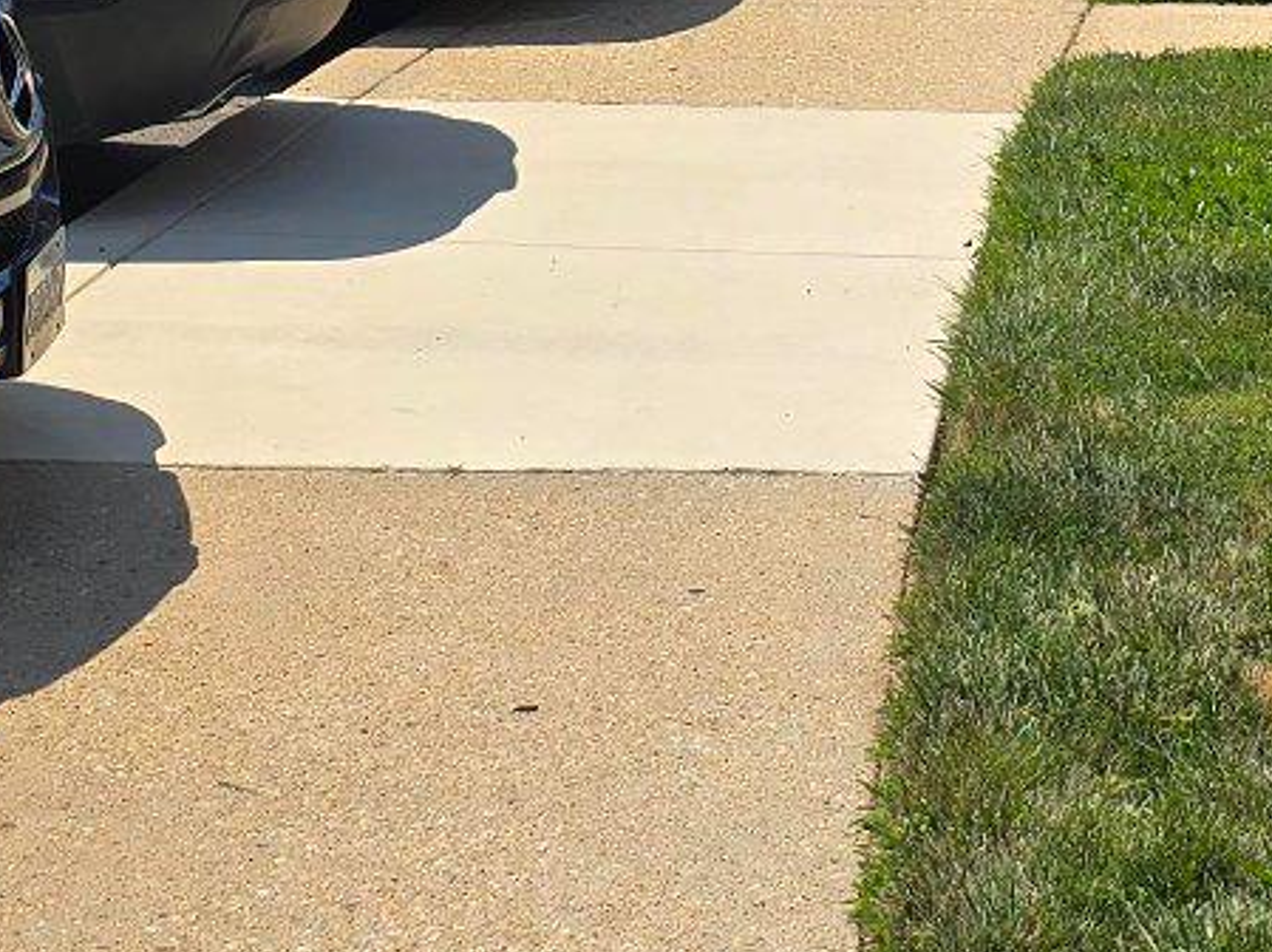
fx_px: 3855
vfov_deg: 13.3
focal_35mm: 105
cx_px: 1003
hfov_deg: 18.6
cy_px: -470
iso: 12
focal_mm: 6.3
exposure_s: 1/1011
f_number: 1.7
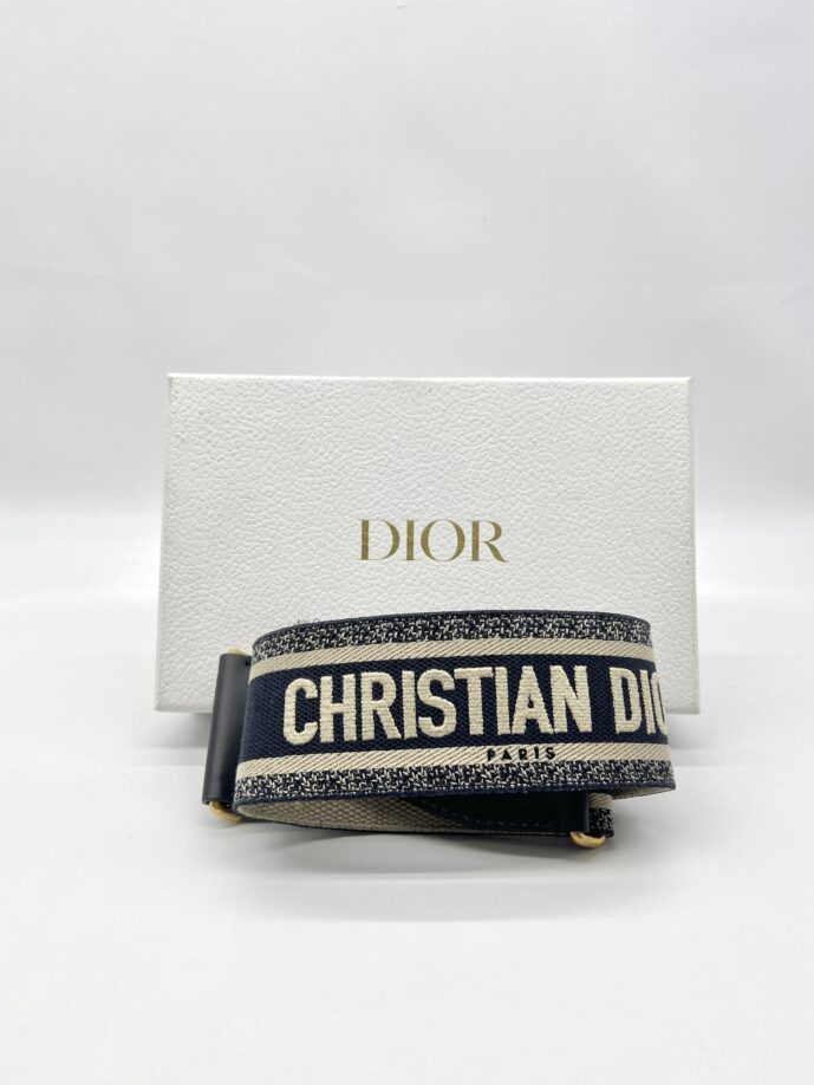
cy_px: 584
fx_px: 909
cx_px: 425
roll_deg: -0.5
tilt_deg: -20.7
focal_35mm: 29
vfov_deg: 61.6
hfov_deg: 48.2
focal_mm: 5.7
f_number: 1.5
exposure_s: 1/158
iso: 40
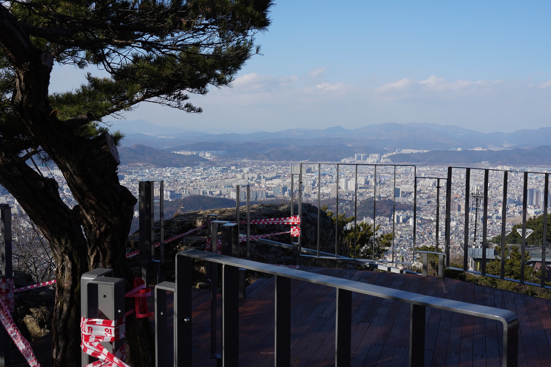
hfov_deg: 48.5
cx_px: 275
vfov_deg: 33.4
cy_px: 180
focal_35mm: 40
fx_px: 612
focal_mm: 39
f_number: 18
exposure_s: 1/100
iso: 200
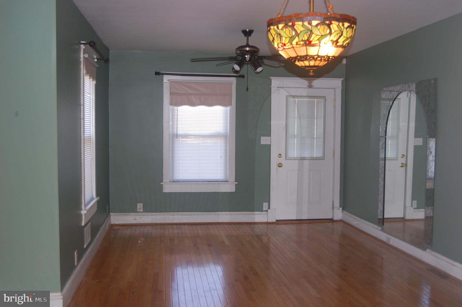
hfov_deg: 49.6
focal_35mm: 39
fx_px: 500
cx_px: 231
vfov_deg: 34.1
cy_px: 154
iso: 400
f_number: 4.2
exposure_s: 1/60
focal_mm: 26
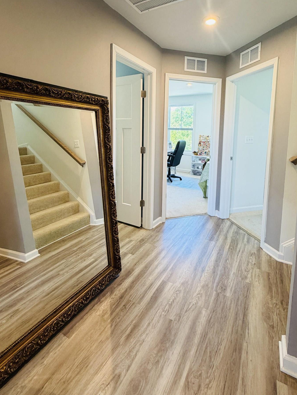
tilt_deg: -5.7
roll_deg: -0.8
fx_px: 206
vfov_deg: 86.4
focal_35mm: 18
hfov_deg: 71.6
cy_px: 154
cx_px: 154
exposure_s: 1/60
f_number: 2.2
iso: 160
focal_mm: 2.22
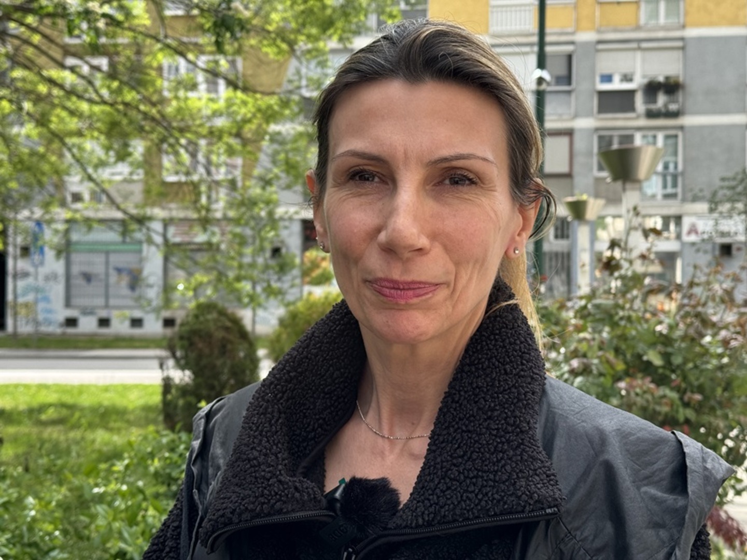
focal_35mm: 48
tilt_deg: +0.6
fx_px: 1036
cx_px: 374
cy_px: 280
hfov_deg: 39.7
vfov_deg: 30.3
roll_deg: -0.3
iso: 64
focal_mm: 6.76
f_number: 1.78
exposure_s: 1/1193
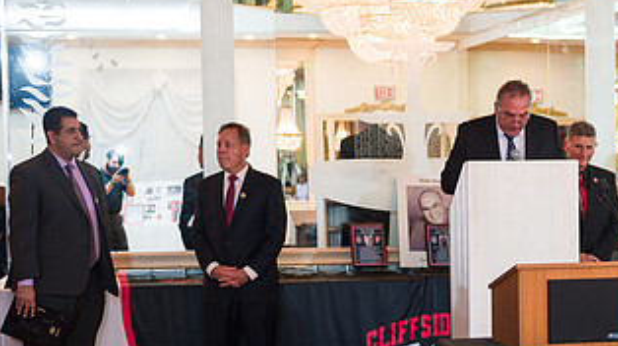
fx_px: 1572
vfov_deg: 12.5
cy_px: 260
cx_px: 522
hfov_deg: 21.9
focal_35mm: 96
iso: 1000
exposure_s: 1/200
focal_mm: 48
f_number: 3.2
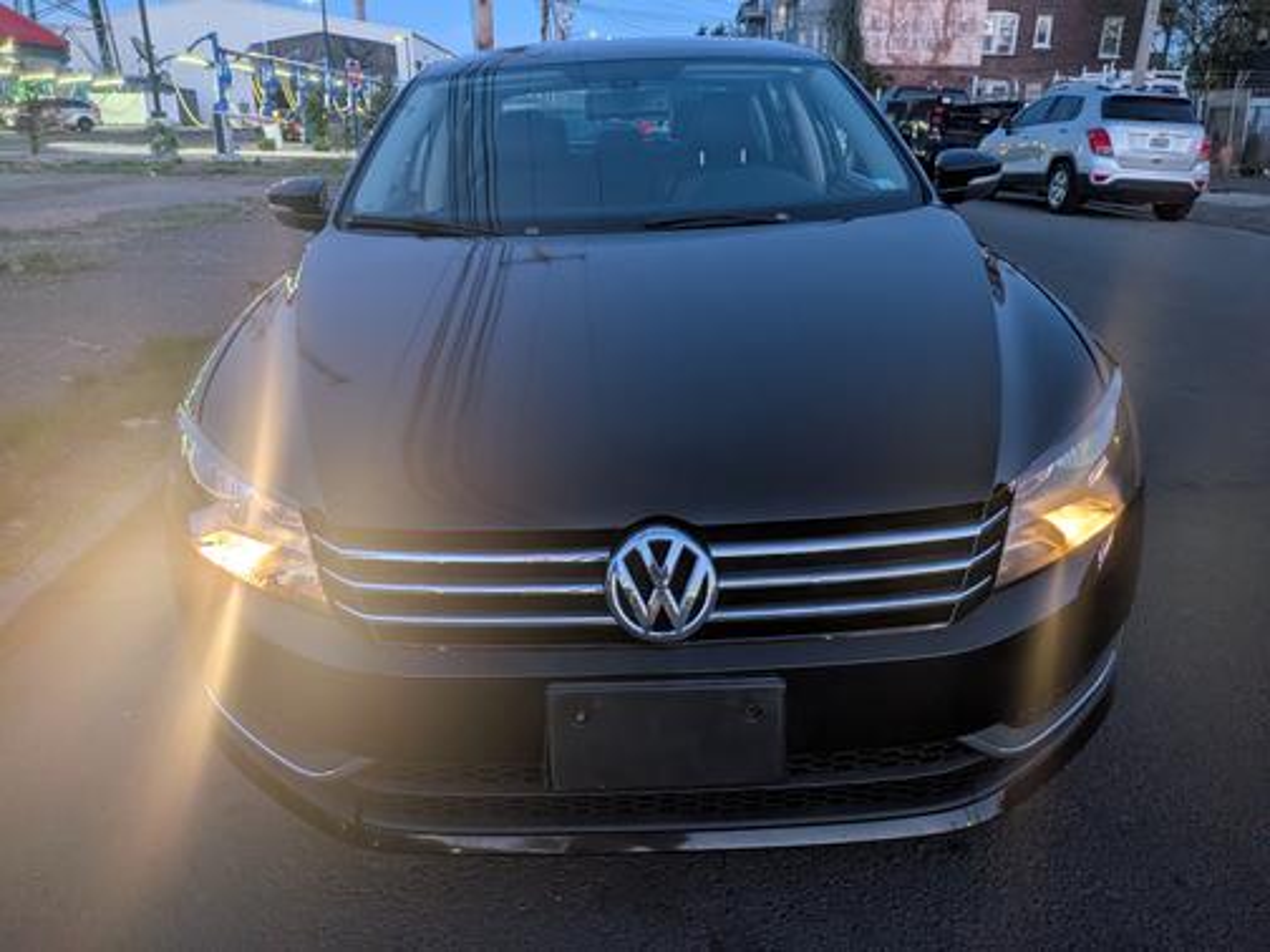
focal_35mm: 24
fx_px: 881
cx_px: 635
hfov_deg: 71.6
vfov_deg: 56.8
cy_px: 476
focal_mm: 4.53
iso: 29
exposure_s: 1/50
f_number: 1.7
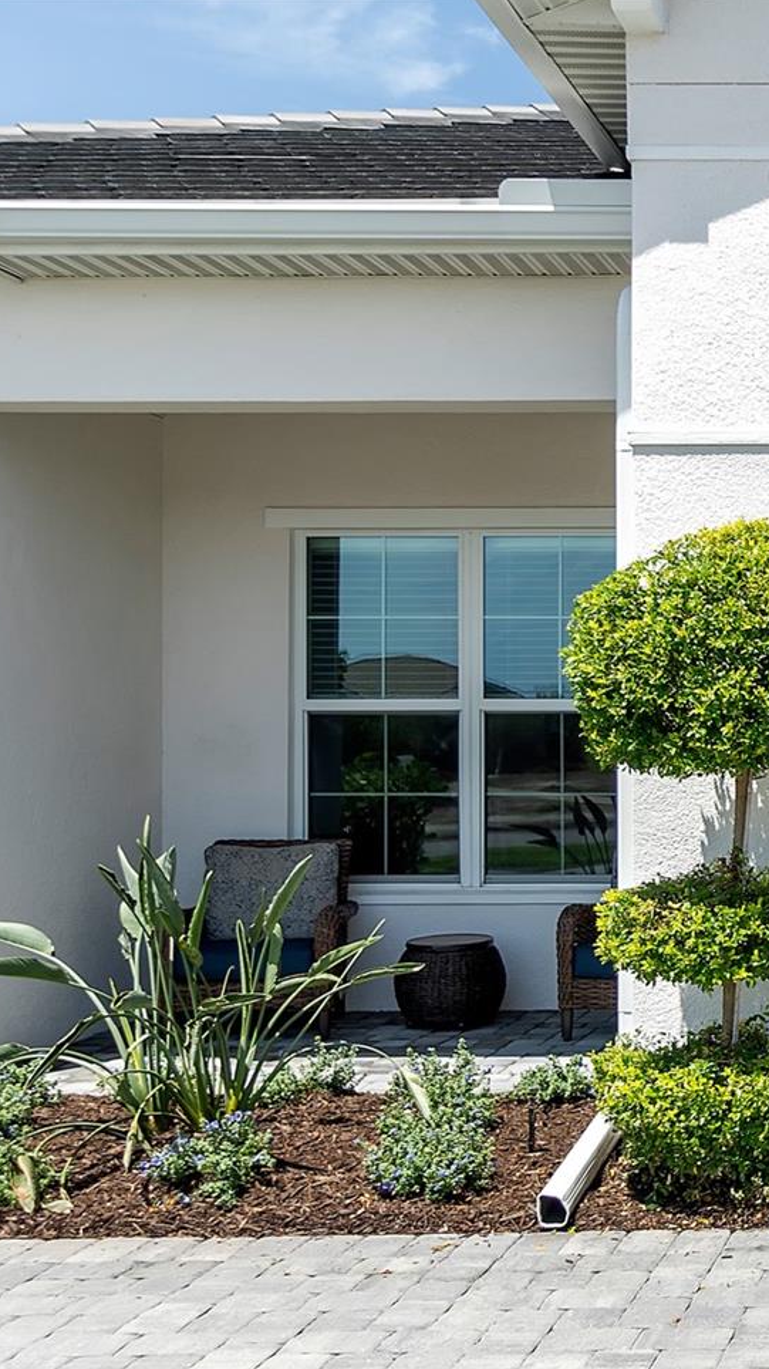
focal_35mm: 47
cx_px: 1079
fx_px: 1705
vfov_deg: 43.7
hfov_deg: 22.0
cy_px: 752
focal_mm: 18
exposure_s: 1/500
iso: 100
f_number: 4
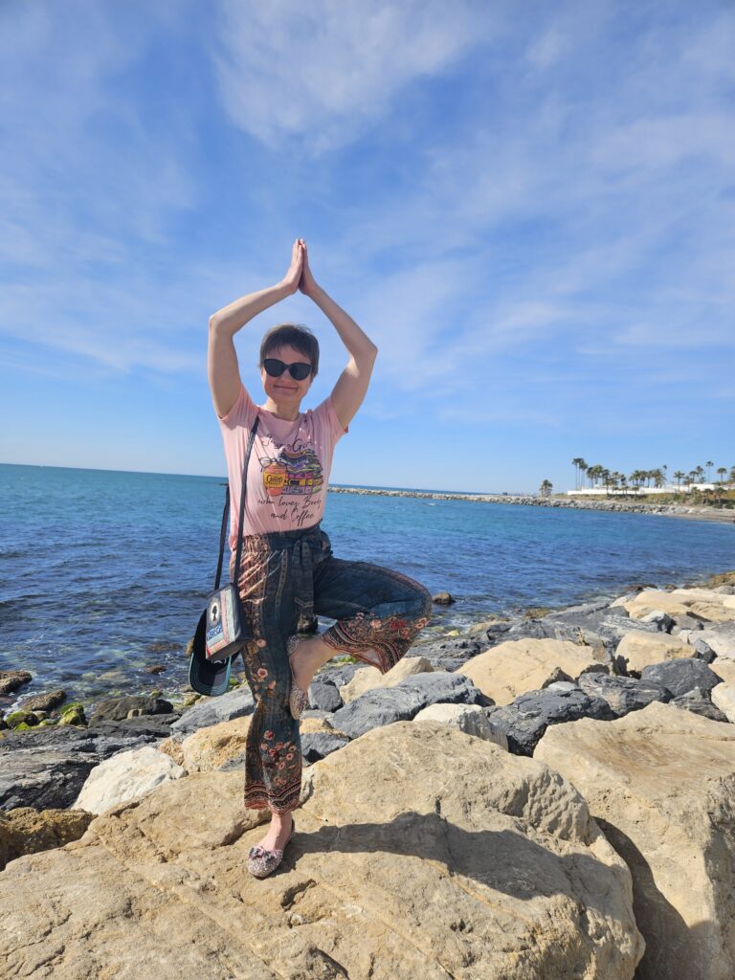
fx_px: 651
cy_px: 490
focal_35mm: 23
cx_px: 368
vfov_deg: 73.9
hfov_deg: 58.9
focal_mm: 5.4
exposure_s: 1/1476
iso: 25
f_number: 1.8
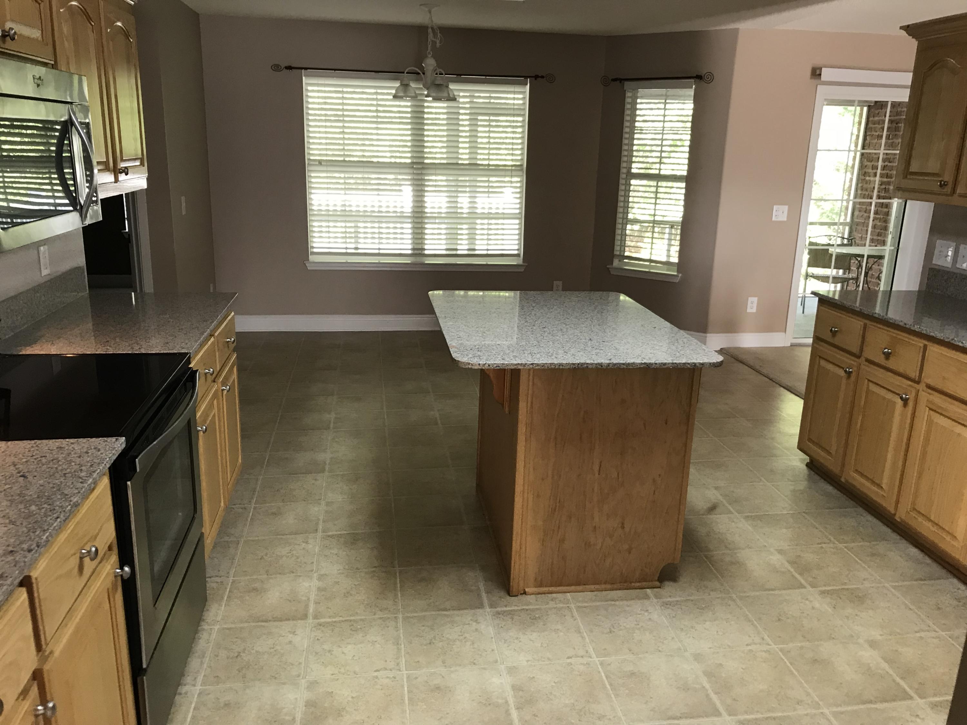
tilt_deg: -15.3
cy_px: 362
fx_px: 782
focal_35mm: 28
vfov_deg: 49.7
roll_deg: -0.4
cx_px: 484
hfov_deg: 63.4
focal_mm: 3.99
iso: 40
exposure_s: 1/17
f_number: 1.8
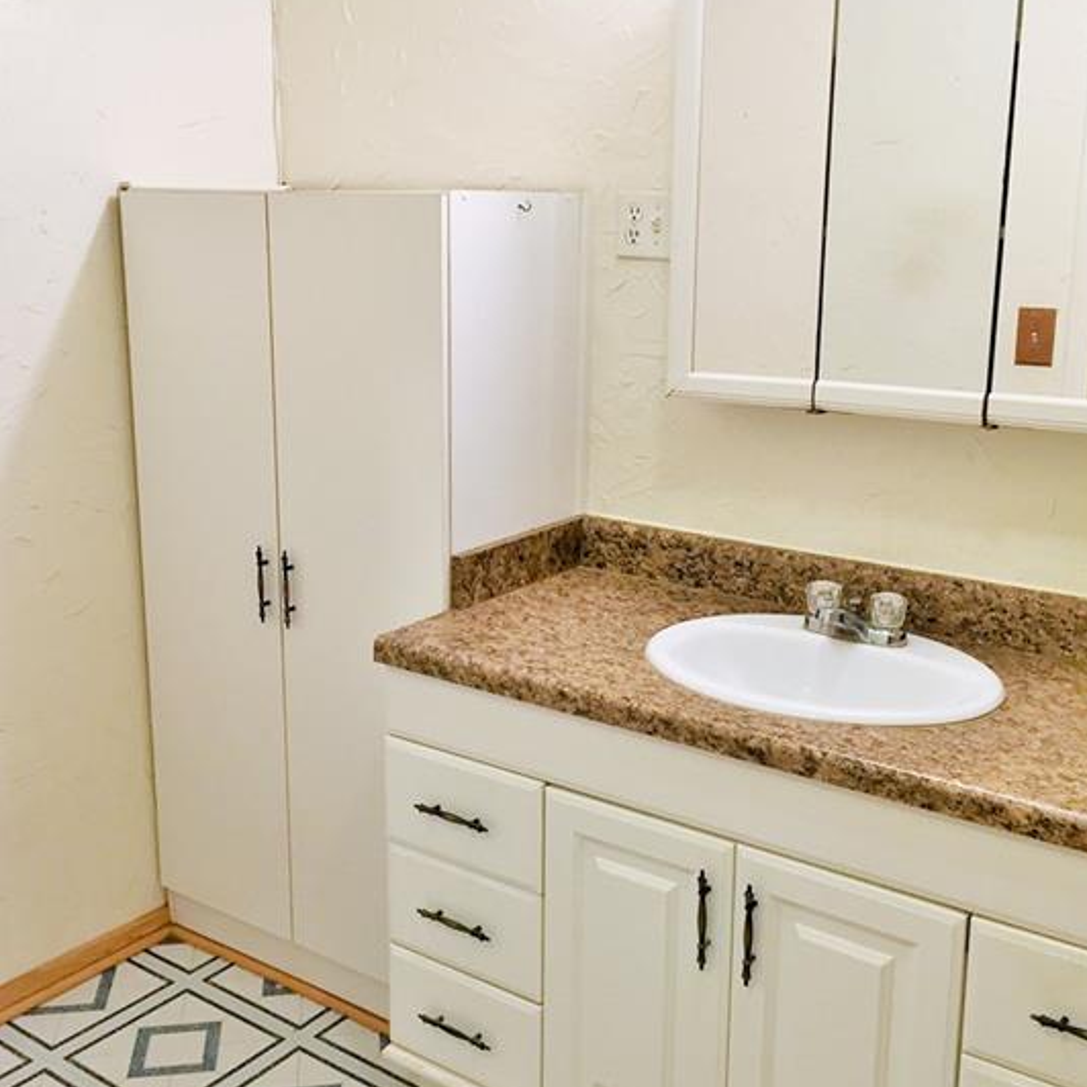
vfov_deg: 44.9
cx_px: 554
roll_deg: -0.5
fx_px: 1314
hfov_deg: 44.9
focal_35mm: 37
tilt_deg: -10.7
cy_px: 499
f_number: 2.2
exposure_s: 1/30
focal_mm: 4.15
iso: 80
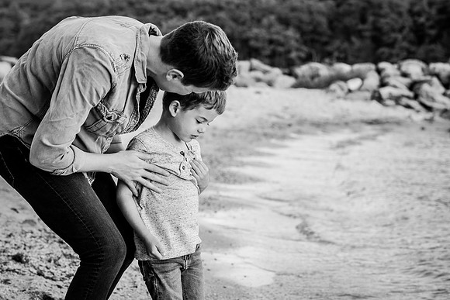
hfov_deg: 23.9
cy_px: 150
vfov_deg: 16.1
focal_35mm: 85
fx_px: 1063
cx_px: 225
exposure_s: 1/320
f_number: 5.6
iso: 500
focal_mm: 85
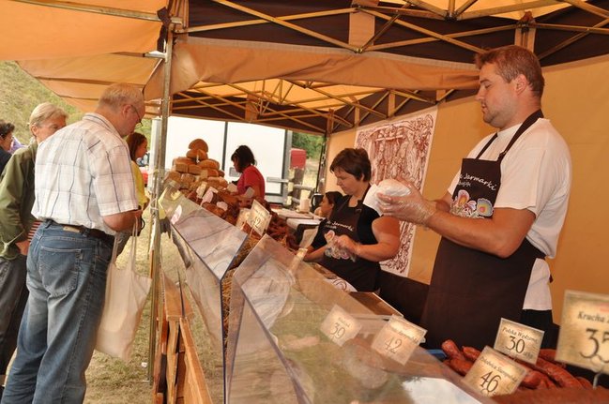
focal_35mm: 33
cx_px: 304
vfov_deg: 39.9
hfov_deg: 57.3
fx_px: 558
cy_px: 202
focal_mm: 22
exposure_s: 1/200
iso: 400
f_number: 9
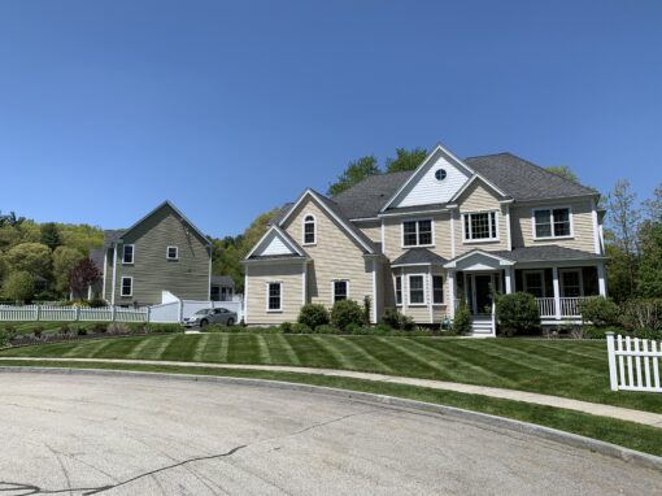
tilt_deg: +7.4
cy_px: 248
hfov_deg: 67.3
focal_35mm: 26
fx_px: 497
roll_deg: -0.3
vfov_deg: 53.0
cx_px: 331
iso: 25
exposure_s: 1/2833
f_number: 1.8
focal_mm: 4.25
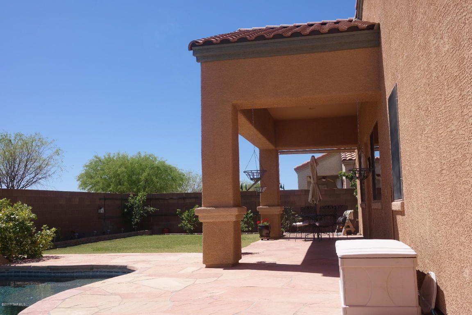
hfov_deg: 57.2
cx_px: 236
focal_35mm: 33
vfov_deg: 40.0
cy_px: 158
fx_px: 433
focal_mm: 22
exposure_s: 1/400
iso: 100
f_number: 7.1
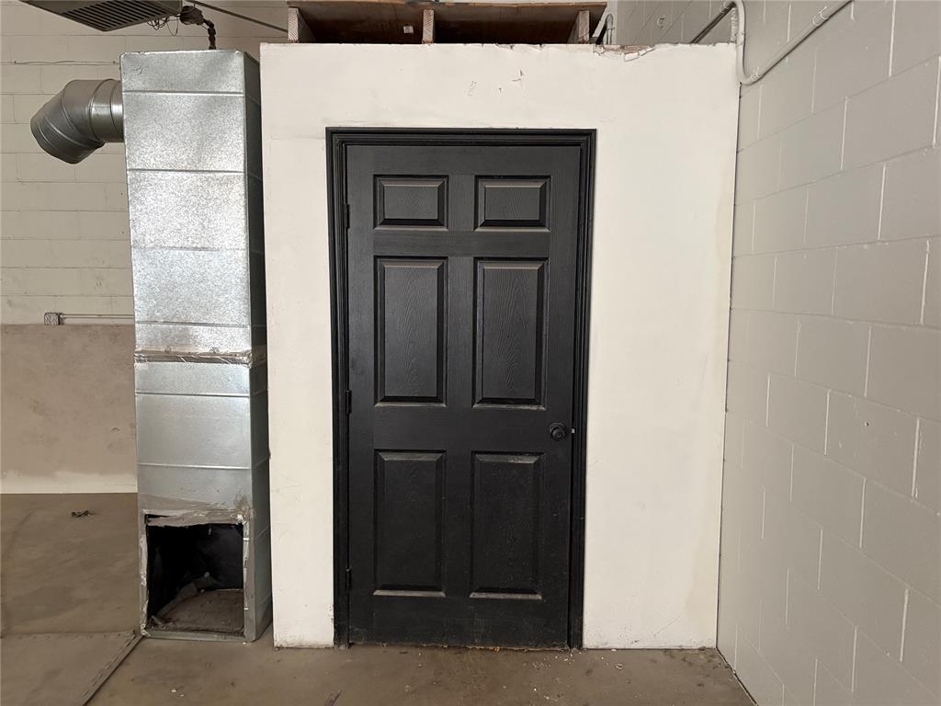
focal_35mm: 26
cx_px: 470
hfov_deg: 67.3
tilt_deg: -6.0
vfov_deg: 53.1
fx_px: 707
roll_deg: +1.1
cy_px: 353
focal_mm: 5.96
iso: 400
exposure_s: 1/60
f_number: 1.6
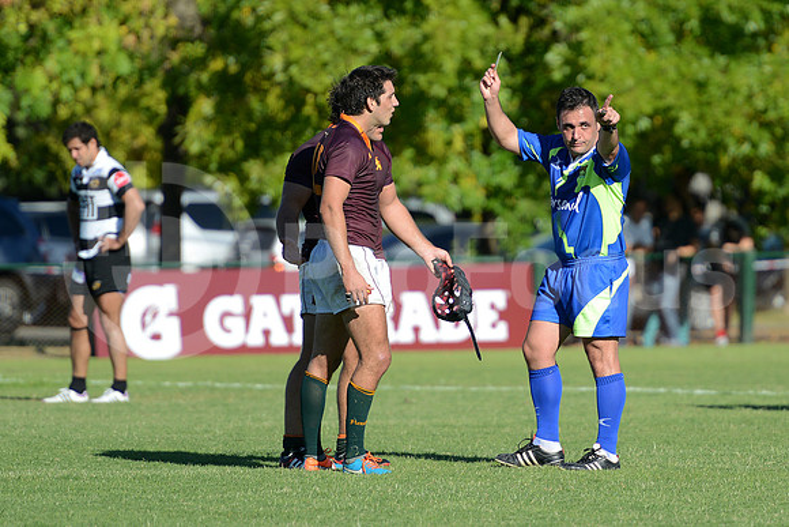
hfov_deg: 7.6
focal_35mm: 270
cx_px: 394
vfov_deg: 5.1
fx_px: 5919
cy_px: 264
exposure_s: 1/1250
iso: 320
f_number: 4
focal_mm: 270
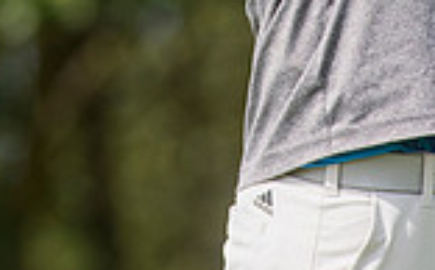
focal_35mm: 1140
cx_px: 167
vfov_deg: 1.1
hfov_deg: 1.8
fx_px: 13495
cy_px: -263
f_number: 6.3
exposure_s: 1/2000
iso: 400
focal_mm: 300
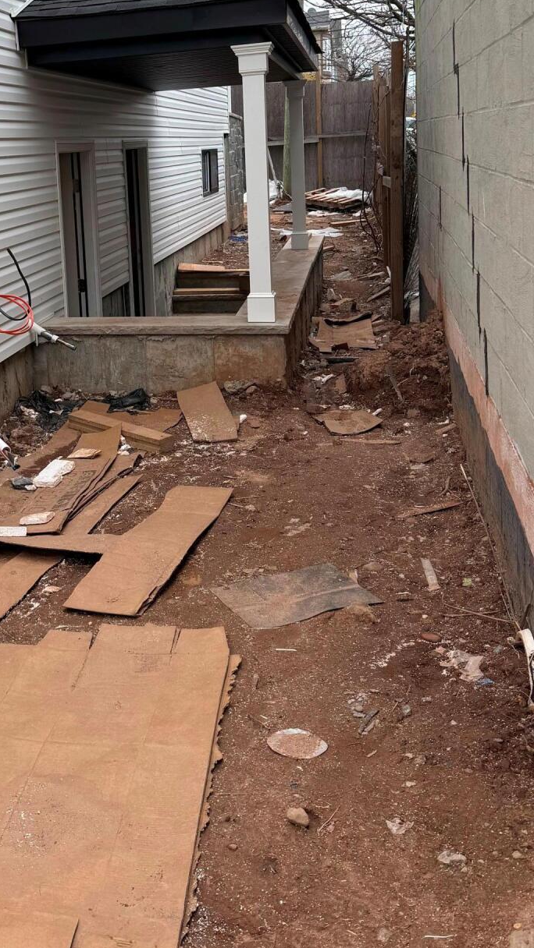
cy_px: 272
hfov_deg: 27.1
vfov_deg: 46.1
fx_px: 1082
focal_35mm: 43
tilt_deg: -4.2
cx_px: 95
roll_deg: +3.1
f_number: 1.78
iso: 80
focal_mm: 6.76
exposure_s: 1/1522
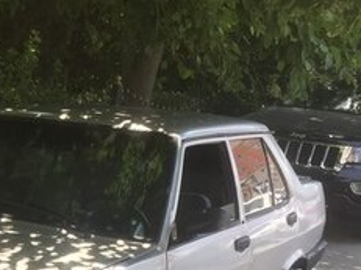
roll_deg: -4.9
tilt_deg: -14.5
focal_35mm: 83
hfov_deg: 22.3
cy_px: 286
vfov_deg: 17.3
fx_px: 865
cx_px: -31
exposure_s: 1/175
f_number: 2.2
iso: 32
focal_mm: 4.15
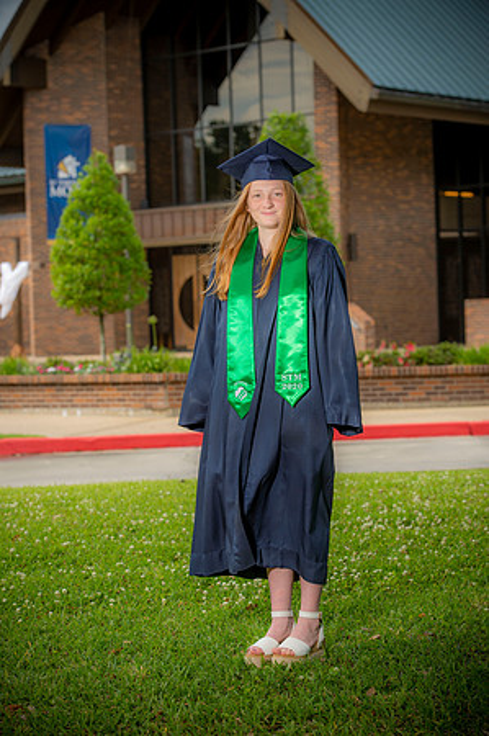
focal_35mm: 95
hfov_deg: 14.4
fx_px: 1940
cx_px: 244
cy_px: 368
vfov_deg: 21.5
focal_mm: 95
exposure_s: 1/250
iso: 80
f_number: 5.6
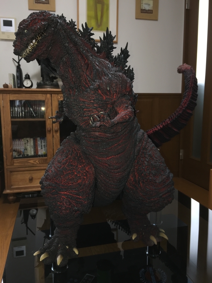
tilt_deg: -6.5
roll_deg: -0.9
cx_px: 106
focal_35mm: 29
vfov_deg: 61.7
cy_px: 142
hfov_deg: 48.2
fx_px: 237
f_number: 2.2
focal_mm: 4.15
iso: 40
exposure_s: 1/30
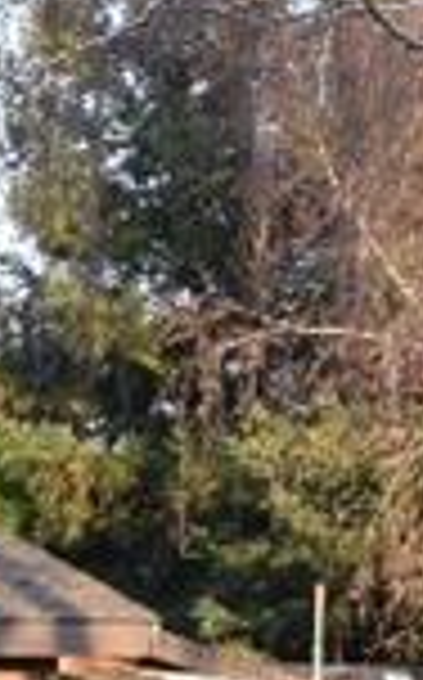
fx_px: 6178
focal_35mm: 334
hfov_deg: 3.9
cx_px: 284
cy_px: 820
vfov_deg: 6.3
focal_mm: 22
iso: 110
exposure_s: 1/125
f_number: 5.6
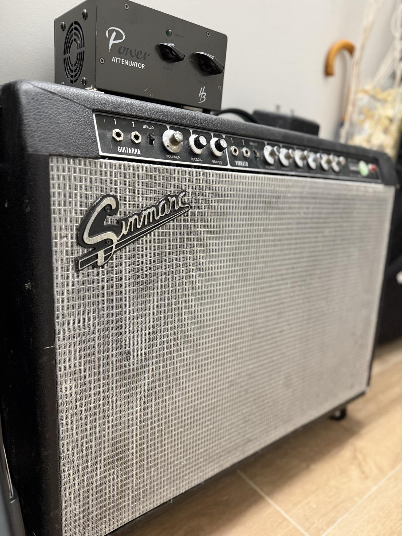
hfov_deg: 56.8
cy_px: 268
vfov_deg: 71.6
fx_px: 372
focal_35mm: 24
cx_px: 201
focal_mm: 6.76
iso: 500
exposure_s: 1/50
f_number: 1.78
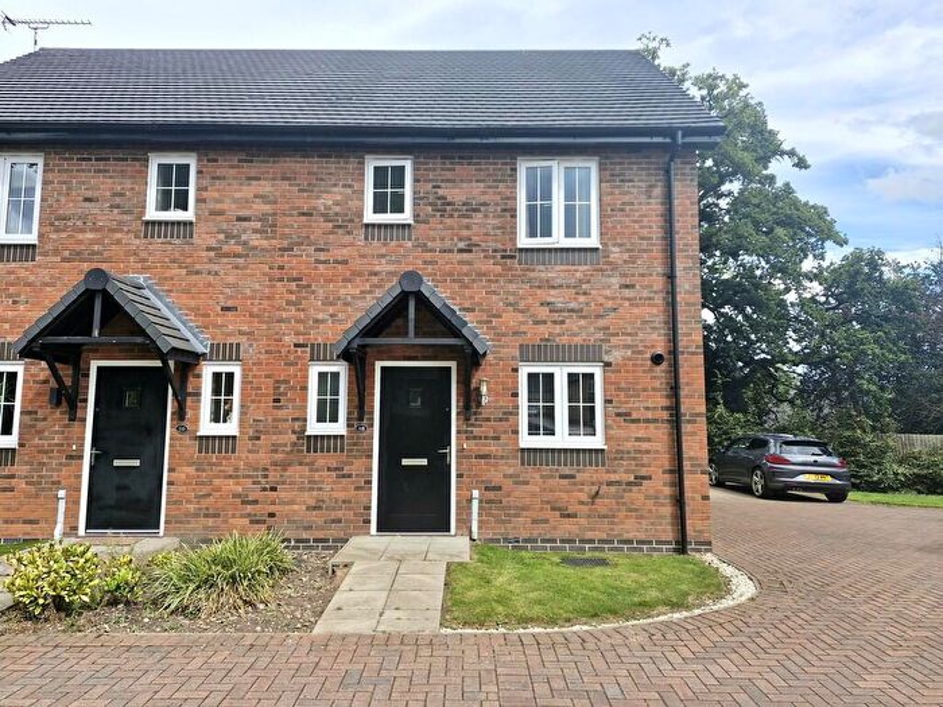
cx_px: 472
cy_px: 354
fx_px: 627
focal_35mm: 23
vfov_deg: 58.9
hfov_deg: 73.9
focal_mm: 5.54
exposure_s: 1/1667
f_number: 1.8
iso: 50
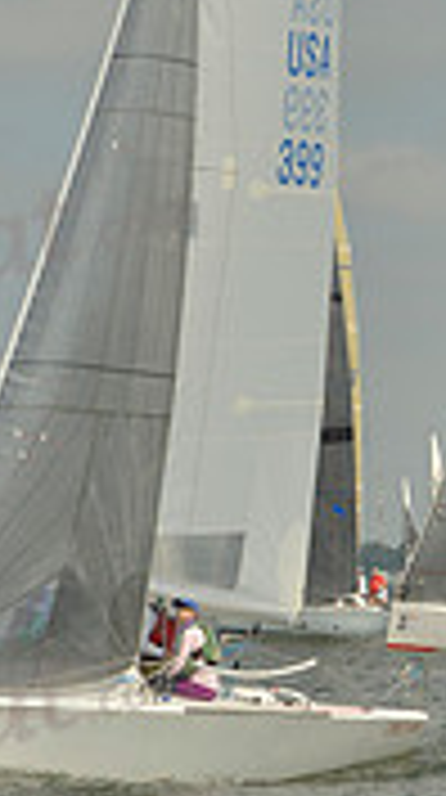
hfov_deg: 5.0
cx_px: 430
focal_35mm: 241
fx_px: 5089
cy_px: 450
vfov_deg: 9.0
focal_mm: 70
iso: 280
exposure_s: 1/800
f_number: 11
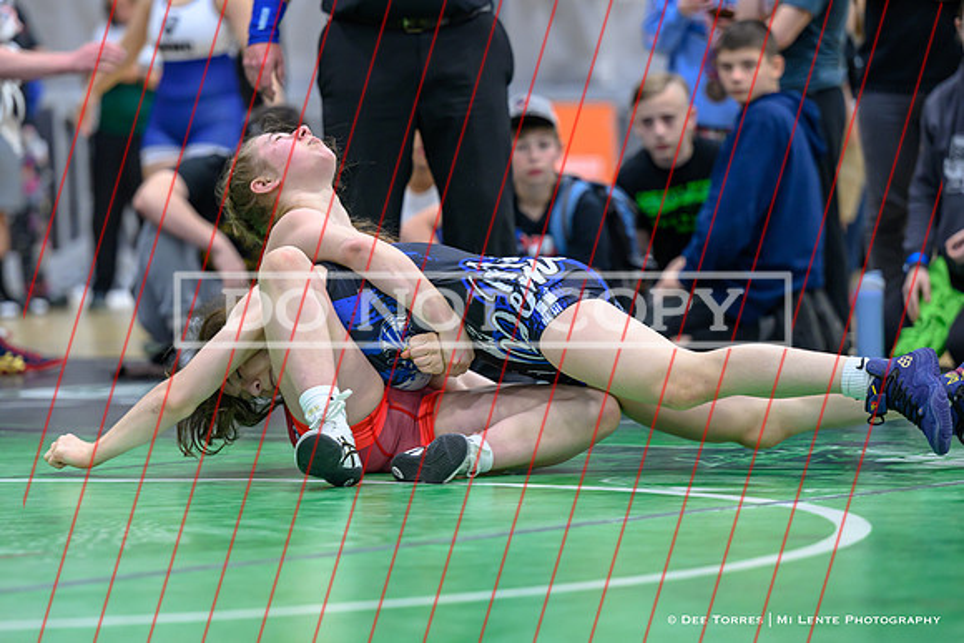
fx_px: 4962
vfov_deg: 7.4
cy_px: 320
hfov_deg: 11.1
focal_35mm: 185
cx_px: 462
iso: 2000
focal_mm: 135
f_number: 2.8
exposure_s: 1/640
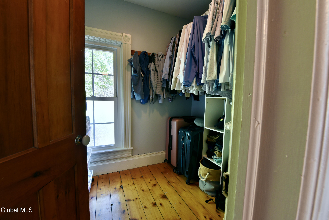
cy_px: 110
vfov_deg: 81.3
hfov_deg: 104.2
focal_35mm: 14
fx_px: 128
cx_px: 164
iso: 800
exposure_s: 1/13
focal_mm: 14
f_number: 10
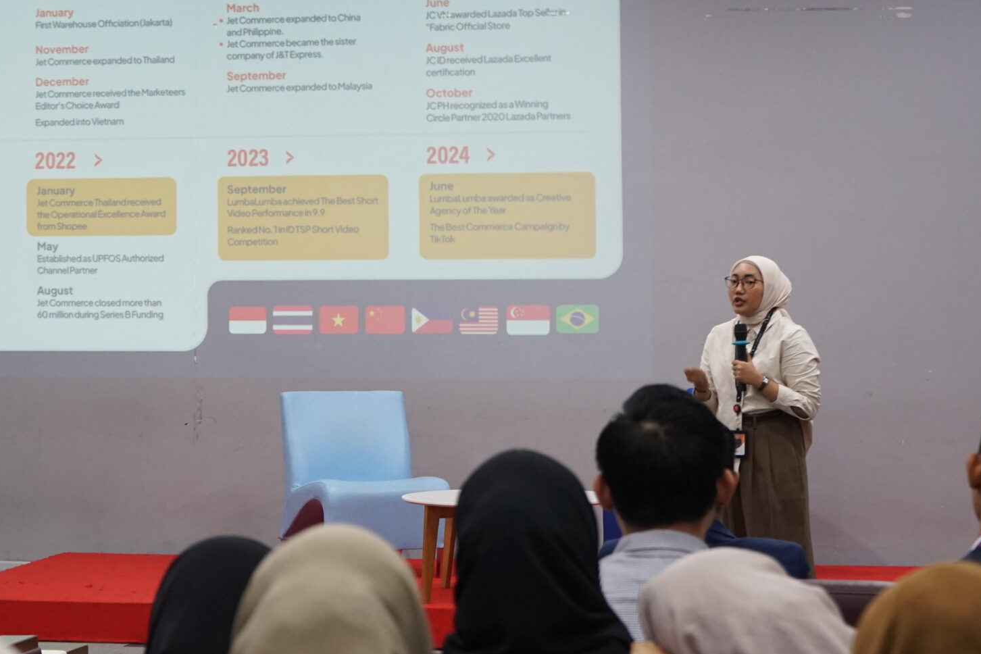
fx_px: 2834
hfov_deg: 19.6
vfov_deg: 13.2
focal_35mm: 104
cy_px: 284
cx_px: 493
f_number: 5
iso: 1600
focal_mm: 59
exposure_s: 1/50
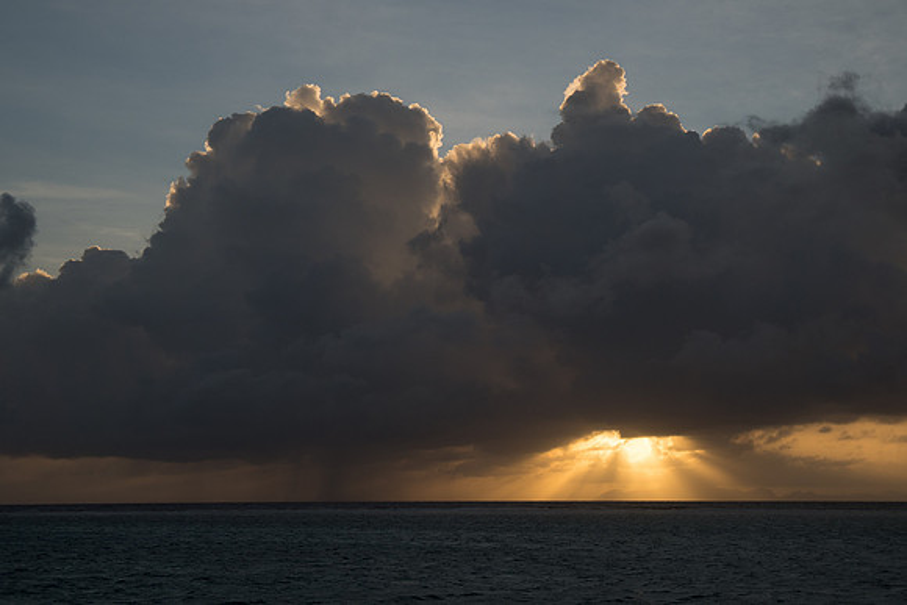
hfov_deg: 31.1
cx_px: 454
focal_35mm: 65
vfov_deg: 21.0
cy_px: 302
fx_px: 1631
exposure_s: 1/1000
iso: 250
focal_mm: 41
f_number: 4
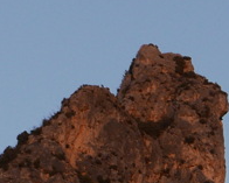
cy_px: 406
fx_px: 2801
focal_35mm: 413
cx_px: -88
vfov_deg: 3.7
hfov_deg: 4.7
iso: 200
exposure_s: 1/125
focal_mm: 32.6
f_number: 5
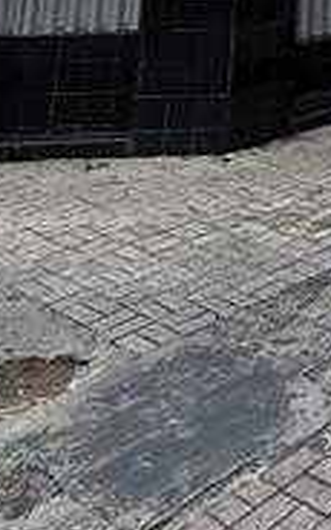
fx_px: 895
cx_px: 461
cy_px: -426
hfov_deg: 19.0
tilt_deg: +21.4
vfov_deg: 21.4
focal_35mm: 62
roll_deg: -0.4
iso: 64
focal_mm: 2.22
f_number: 2.2
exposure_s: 1/1189
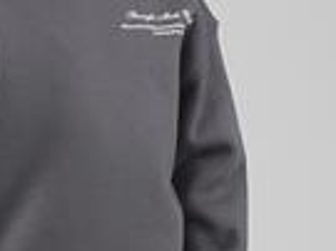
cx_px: 90
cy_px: 249
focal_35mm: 261
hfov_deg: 7.6
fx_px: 2531
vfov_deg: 5.7
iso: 80
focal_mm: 41
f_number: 5.6
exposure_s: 1/160
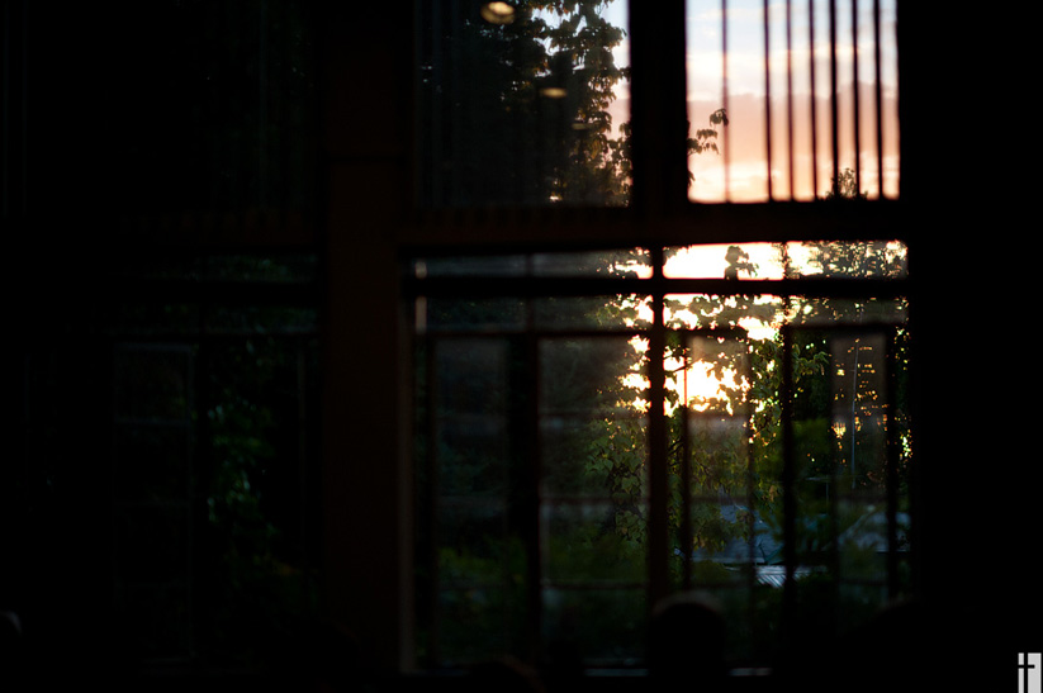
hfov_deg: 21.9
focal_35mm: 93
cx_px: 526
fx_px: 2692
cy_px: 348
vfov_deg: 14.7
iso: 500
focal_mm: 85
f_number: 1.4
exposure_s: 1/2000
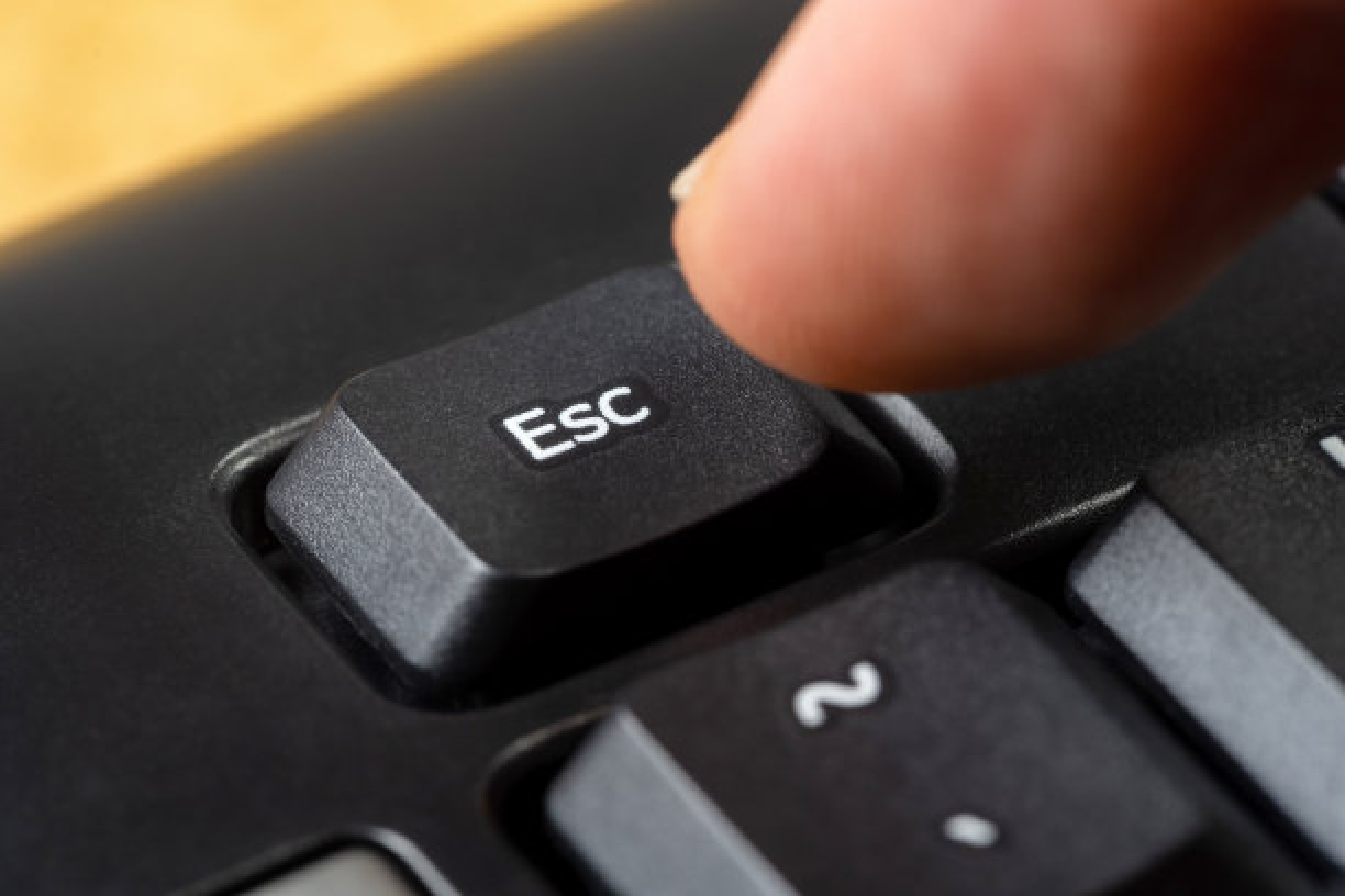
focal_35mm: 100
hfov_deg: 20.4
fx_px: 3736
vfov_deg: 13.7
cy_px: 448
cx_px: 672
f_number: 9
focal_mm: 100
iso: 640
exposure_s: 1/60
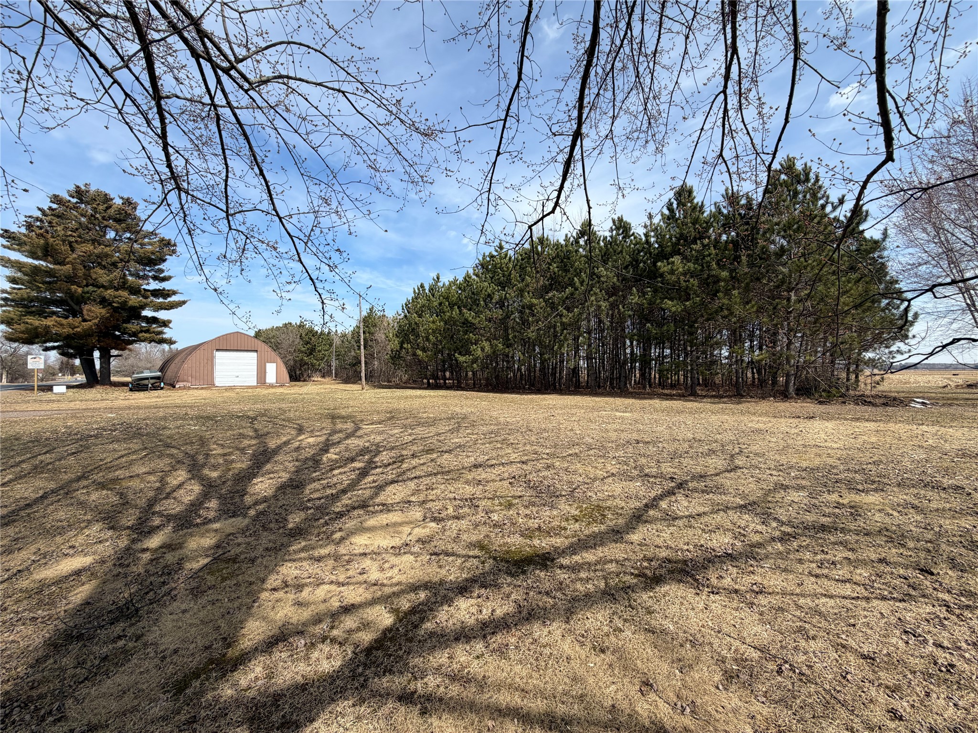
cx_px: 489
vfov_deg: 85.7
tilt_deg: +1.0
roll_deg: +0.3
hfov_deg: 102.1
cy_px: 366
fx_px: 396
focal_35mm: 14
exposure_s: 1/770
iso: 25
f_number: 2.2
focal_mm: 2.22
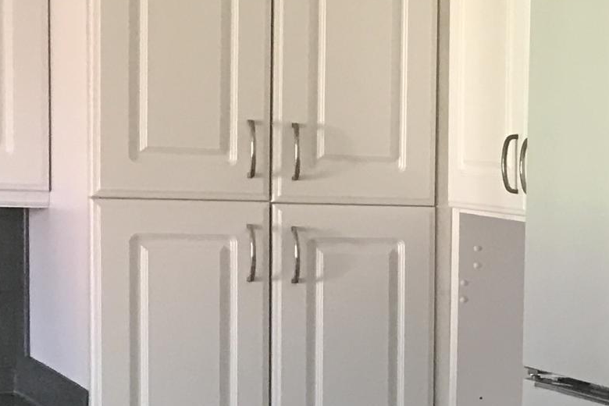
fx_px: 1895
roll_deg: -2.9
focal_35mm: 112
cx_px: 1013
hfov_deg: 16.1
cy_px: 369
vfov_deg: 12.1
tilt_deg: -4.4
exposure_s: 1/15
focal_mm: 3.99
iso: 40
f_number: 1.8
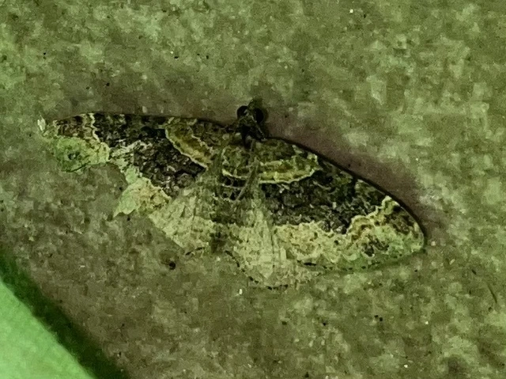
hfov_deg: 67.3
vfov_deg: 53.0
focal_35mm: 26
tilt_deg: -74.6
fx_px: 380
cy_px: 190
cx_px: 253
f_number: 1.6
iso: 32
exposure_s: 1/82
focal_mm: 5.1
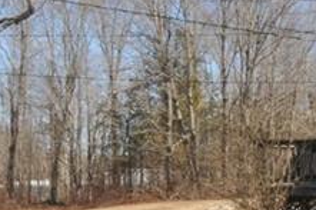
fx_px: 669
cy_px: 115
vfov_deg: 17.8
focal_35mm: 76
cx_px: 523
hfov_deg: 20.8
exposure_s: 1/40
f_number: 22
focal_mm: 11
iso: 200
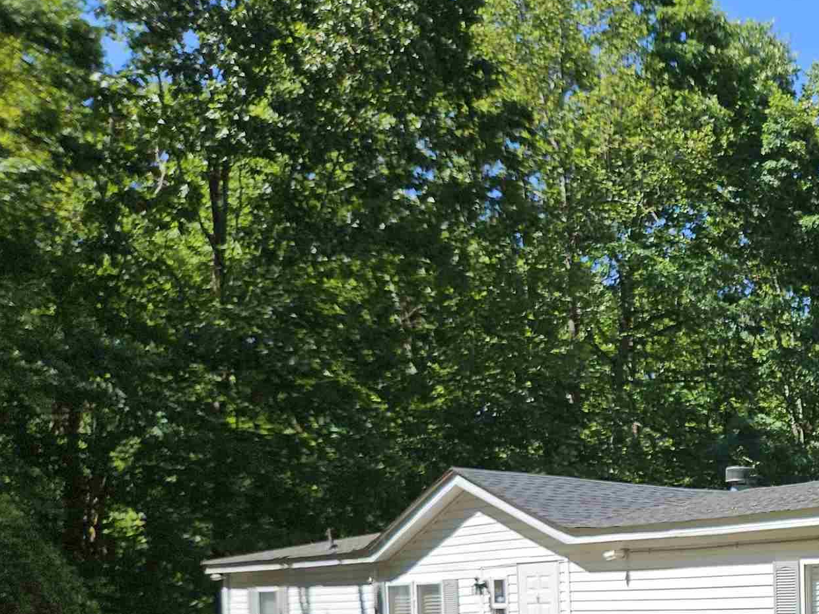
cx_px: 939
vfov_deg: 23.7
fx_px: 1349
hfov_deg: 29.8
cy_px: 708
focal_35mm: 57
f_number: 1.8
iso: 25
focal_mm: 5.4
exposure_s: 1/1160
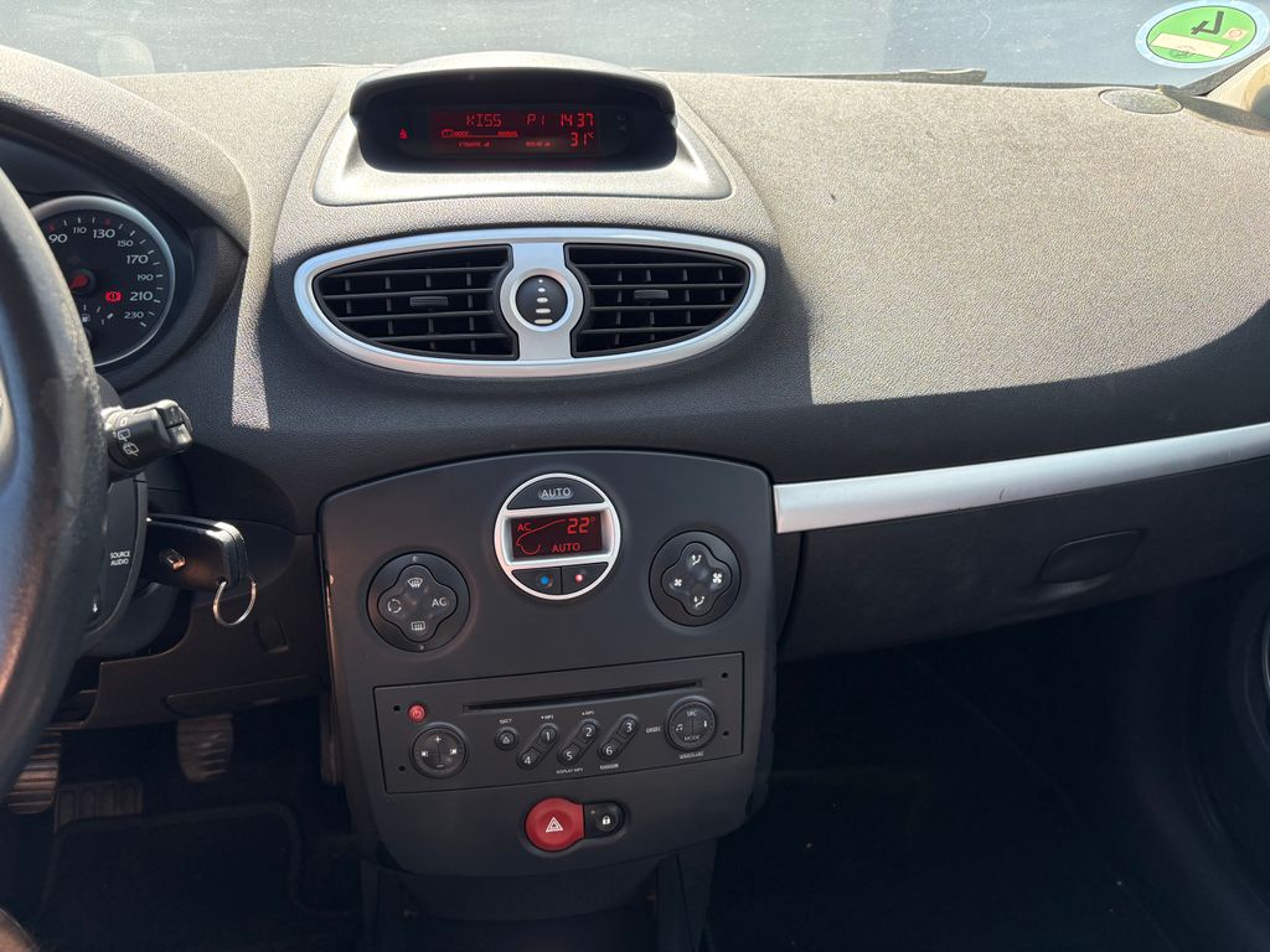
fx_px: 954
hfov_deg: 67.3
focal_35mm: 26
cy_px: 476
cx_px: 635
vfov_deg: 53.1
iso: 64
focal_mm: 5.96
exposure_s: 1/306
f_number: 1.6
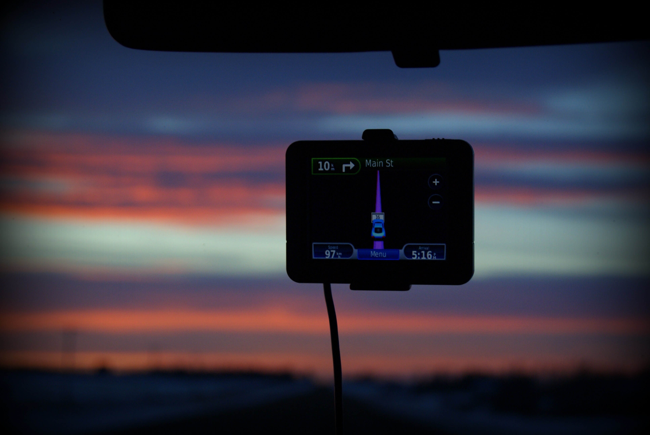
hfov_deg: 24.6
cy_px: 218
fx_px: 1491
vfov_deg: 16.6
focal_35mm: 82
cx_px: 325
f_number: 5.6
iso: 250
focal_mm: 55
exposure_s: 1/100
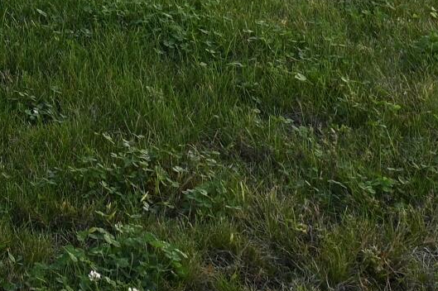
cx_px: -351
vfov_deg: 8.6
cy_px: -528
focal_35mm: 136
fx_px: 1654
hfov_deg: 13.5
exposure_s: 1/160
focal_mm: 24
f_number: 6.3
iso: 100
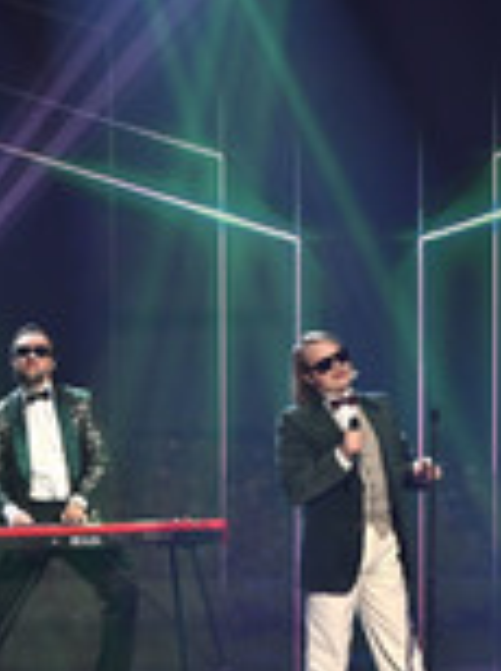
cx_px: 523
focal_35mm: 290
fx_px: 5612
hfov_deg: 5.1
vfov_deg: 6.8
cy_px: 436
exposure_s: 1/500
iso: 2000
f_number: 2.8
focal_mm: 103
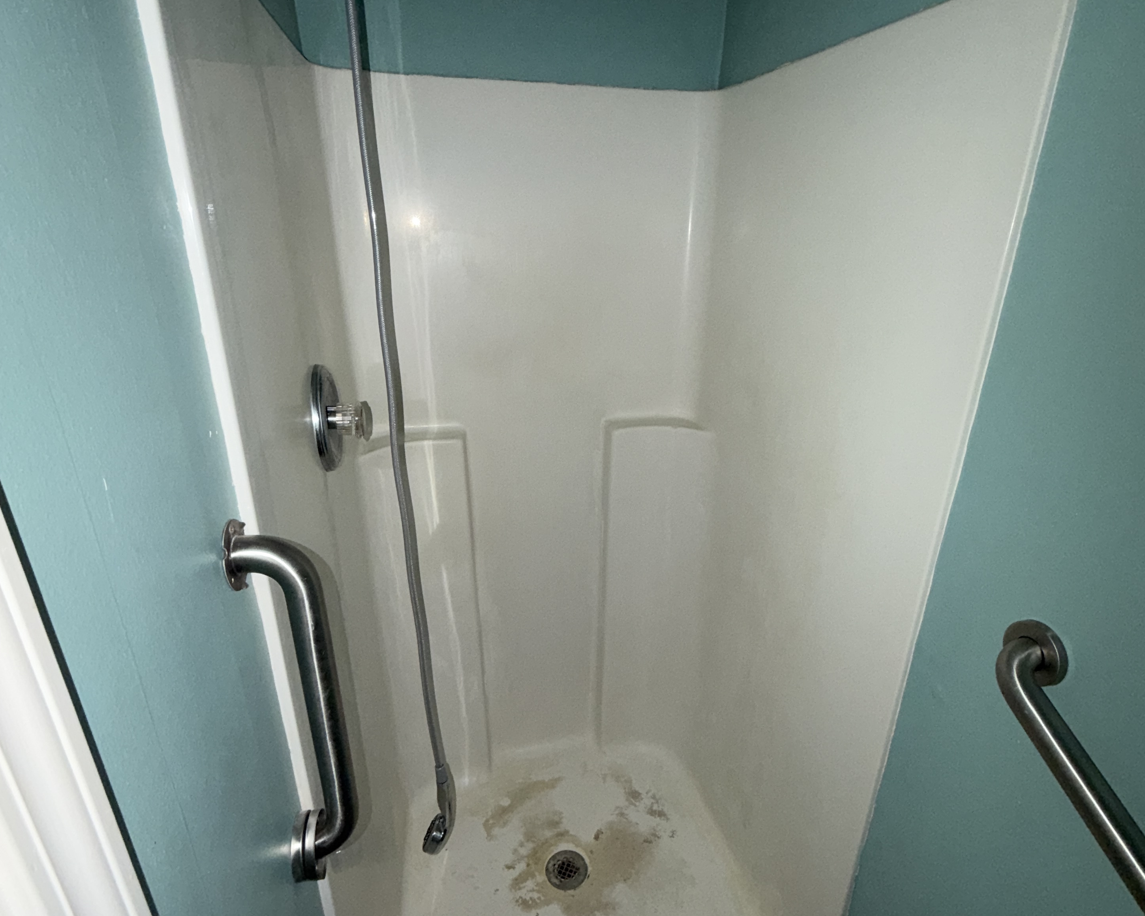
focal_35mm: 19
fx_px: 644
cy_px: 477
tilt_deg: -22.0
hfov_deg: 83.3
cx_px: 591
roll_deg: -0.5
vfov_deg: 70.8
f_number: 2.2
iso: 125
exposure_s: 1/30
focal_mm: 2.22
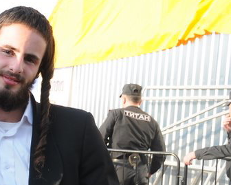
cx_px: -112
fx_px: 821
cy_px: 159
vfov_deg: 12.8
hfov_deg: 14.9
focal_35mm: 120
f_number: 5
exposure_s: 1/400
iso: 250
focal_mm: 28
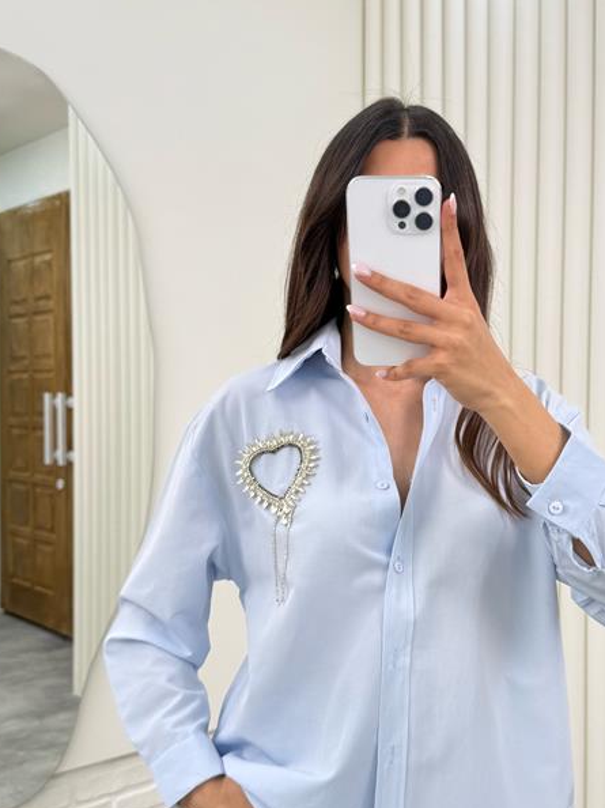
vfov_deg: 48.9
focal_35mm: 38
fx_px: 886
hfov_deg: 37.4
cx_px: 394
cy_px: 453
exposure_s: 1/326
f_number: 1.78
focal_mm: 6.76
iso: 80
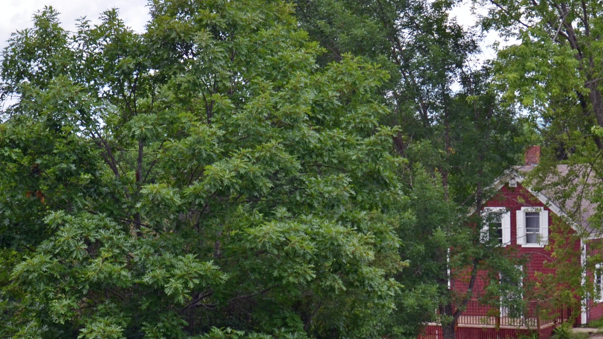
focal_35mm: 90
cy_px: 354
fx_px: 1439
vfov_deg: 13.2
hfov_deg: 23.4
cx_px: 461
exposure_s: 1/250
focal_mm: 28
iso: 100
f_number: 5.6
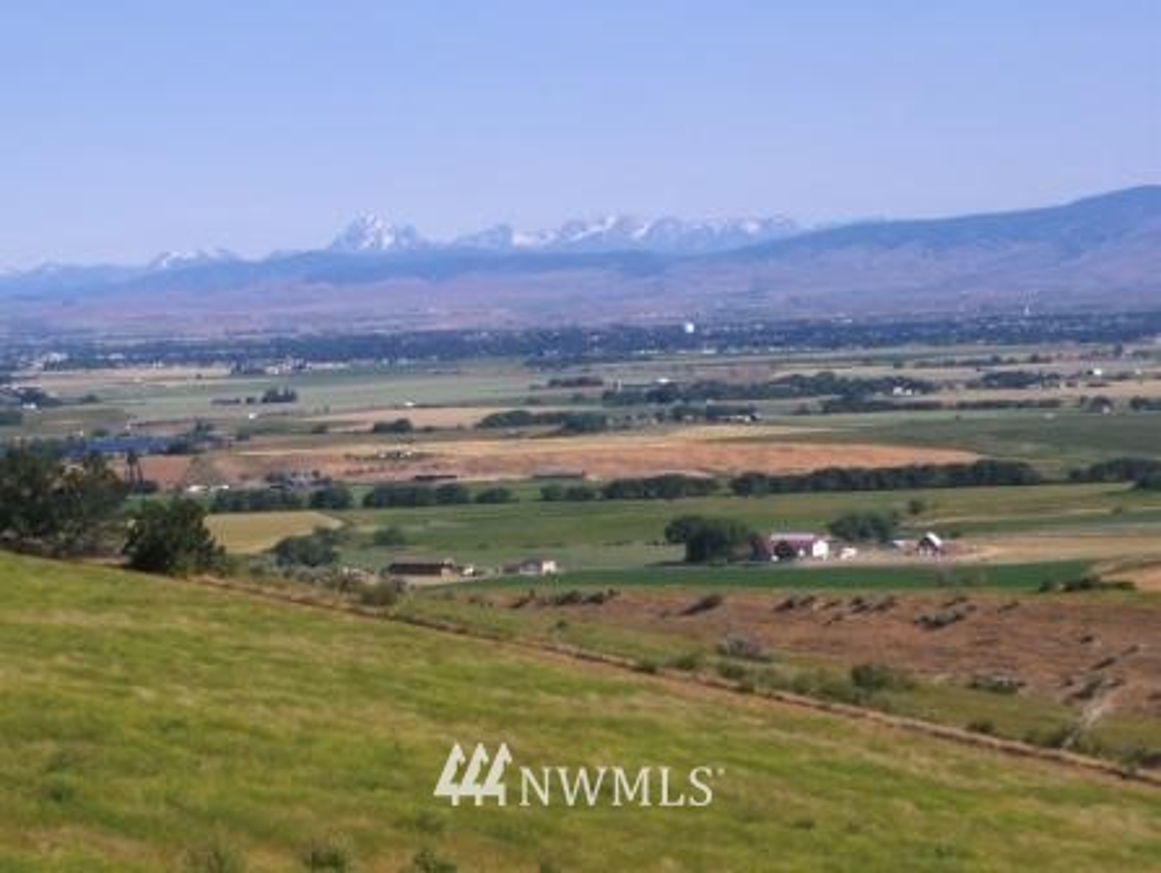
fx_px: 3524
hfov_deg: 18.7
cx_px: 580
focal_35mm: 105
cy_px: 436
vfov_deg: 14.1
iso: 100
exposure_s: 1/383
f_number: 6.8
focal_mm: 22.5
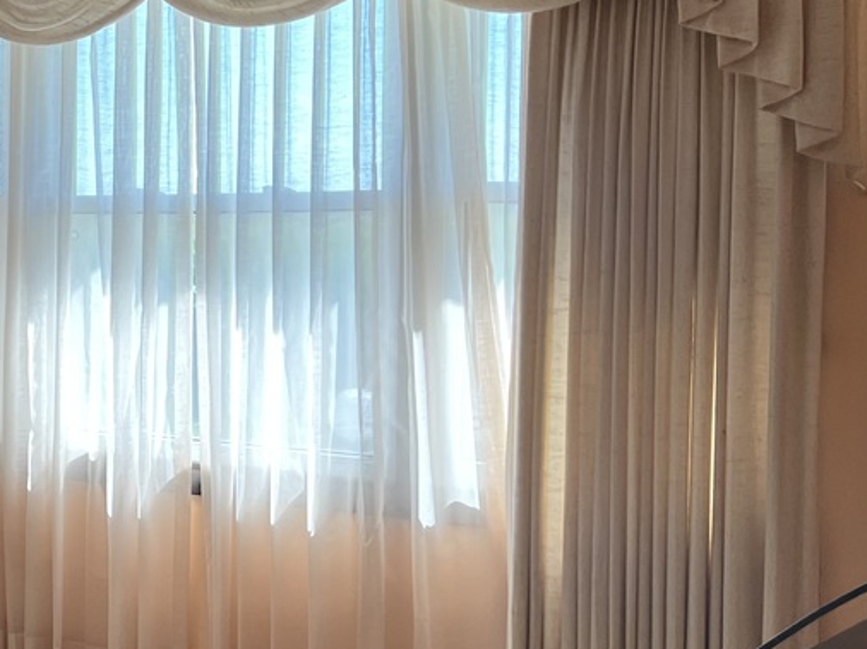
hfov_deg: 22.5
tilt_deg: -4.0
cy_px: 339
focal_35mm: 74
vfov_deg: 19.9
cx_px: -362
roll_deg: +0.2
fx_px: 1853
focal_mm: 5.1
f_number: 1.6
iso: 50
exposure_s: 1/164
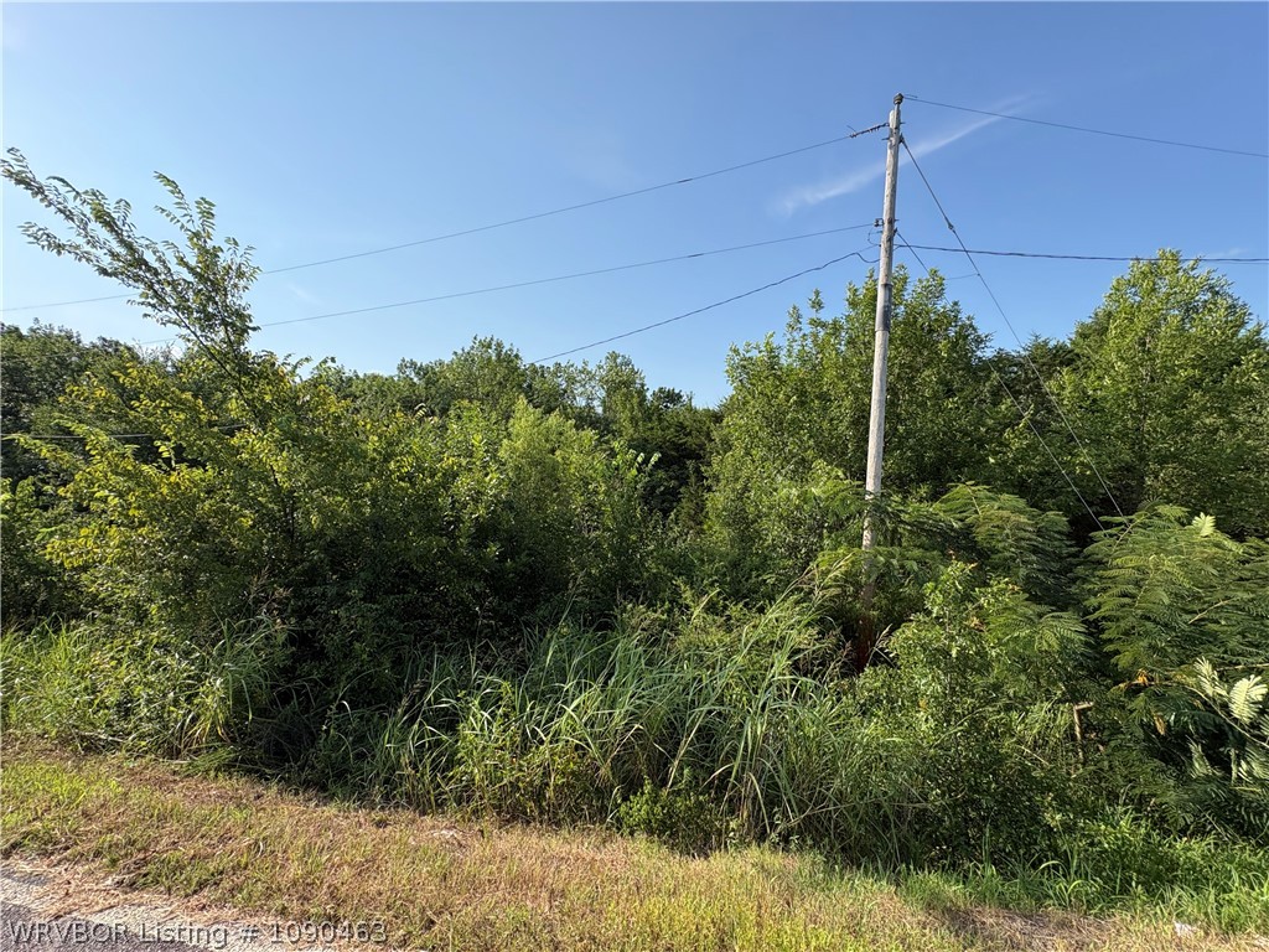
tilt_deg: +1.7
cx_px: 634
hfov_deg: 102.1
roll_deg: -0.9
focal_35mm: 14
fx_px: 513
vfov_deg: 85.7
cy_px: 476
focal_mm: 2.22
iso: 50
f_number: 2.2
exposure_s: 1/1217
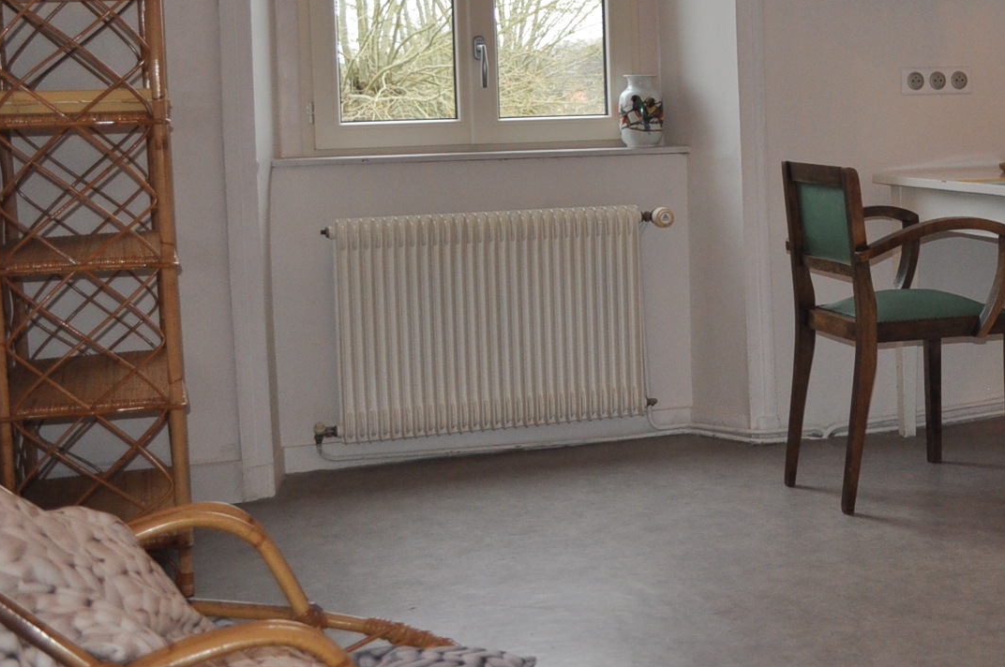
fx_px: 1840
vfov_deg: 20.4
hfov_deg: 28.9
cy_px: 188
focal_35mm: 66
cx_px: 962
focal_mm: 22
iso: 640
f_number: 3.8
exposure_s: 1/125
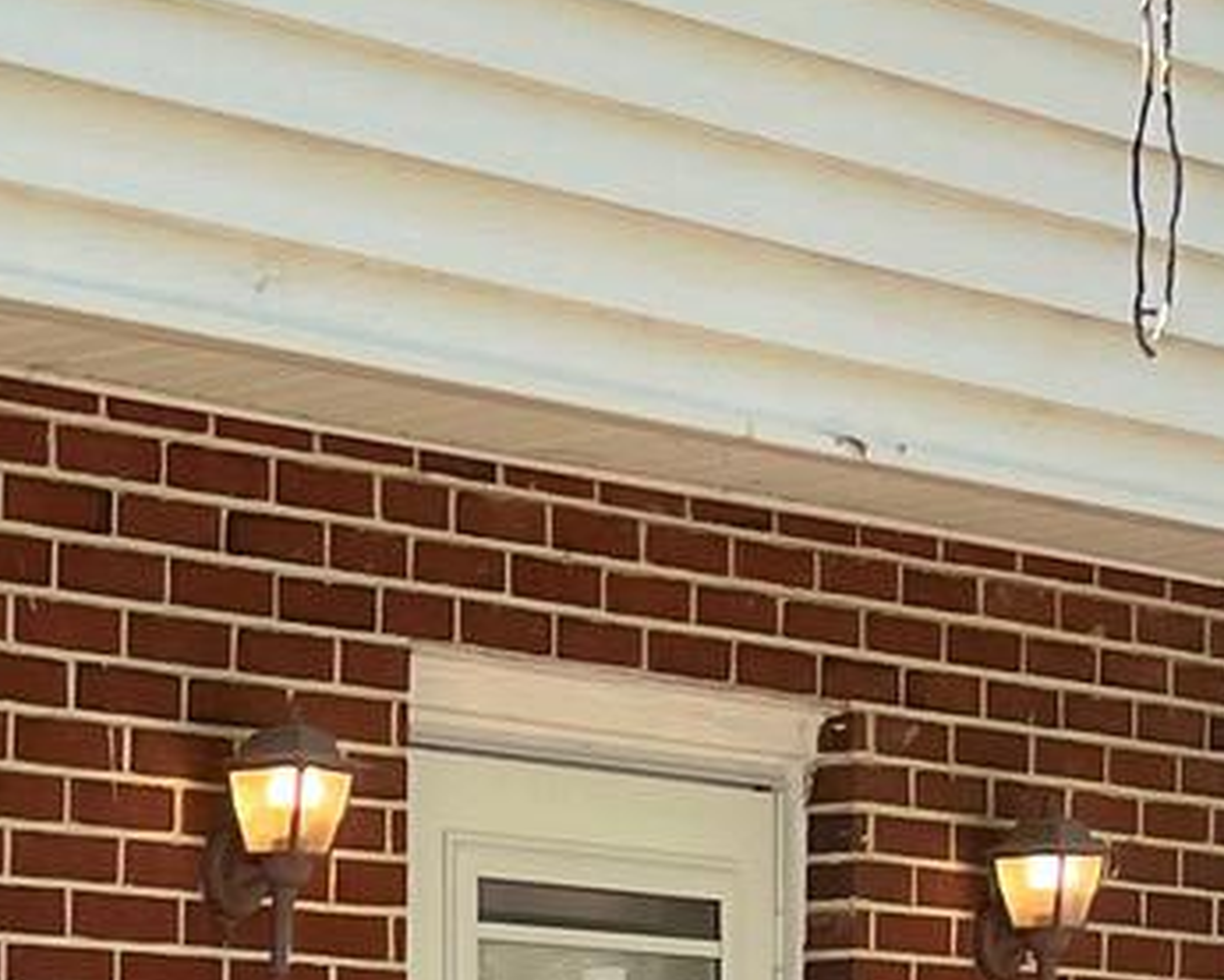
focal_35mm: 150
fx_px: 5435
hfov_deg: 11.8
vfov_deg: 10.1
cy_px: 1341
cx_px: -1051
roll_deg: +0.0
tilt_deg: -2.0
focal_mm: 5.7
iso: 50
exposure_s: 1/484
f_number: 1.5
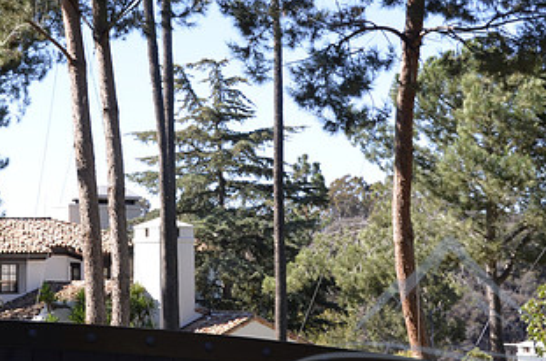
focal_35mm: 98
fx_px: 1482
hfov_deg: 20.7
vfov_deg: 13.9
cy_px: 133
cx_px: 139
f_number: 7.1
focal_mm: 35
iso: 200
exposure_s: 1/200
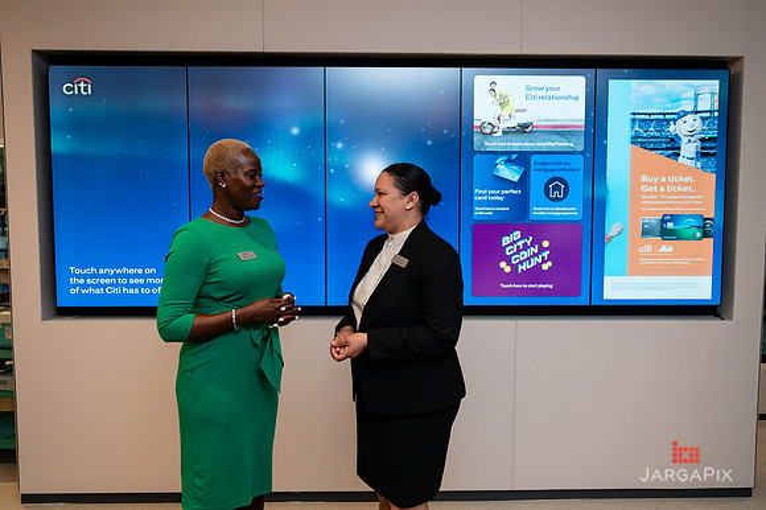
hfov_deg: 60.0
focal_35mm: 31
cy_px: 246
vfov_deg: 42.0
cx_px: 383
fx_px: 664
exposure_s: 1/160
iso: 400
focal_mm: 30
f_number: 4
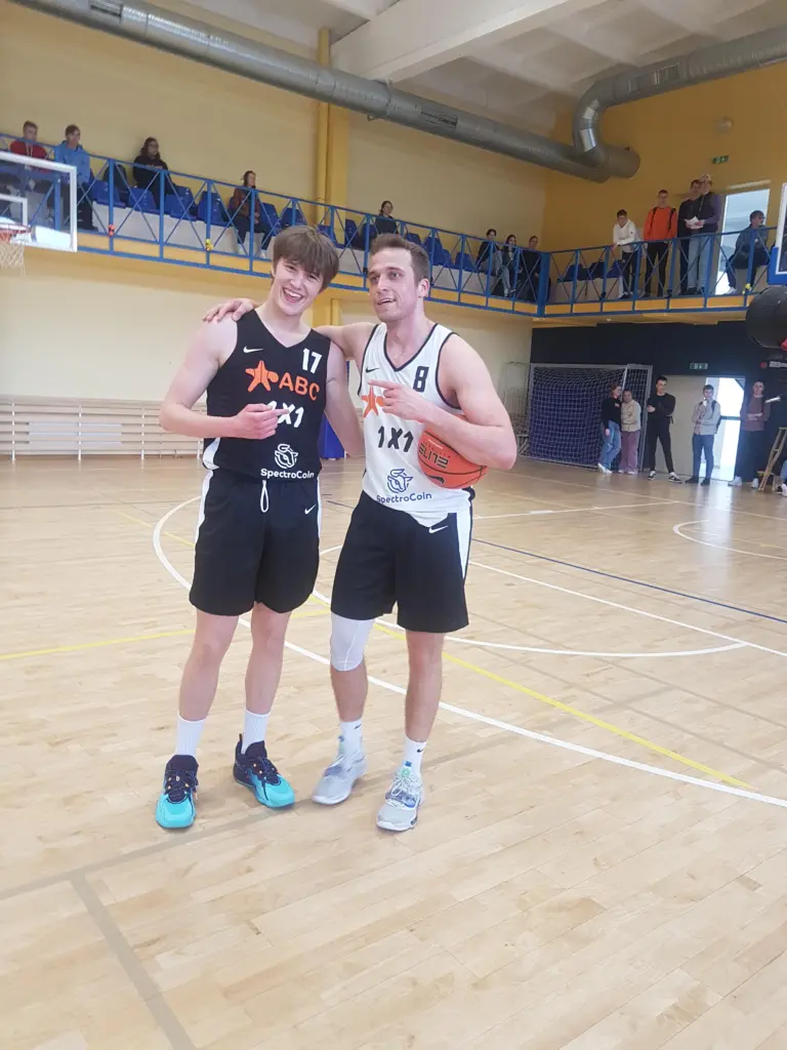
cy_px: 525
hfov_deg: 53.1
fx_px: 788
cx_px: 394
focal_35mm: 26
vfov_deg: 67.3
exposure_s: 1/50
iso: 64
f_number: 1.7
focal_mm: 4.2
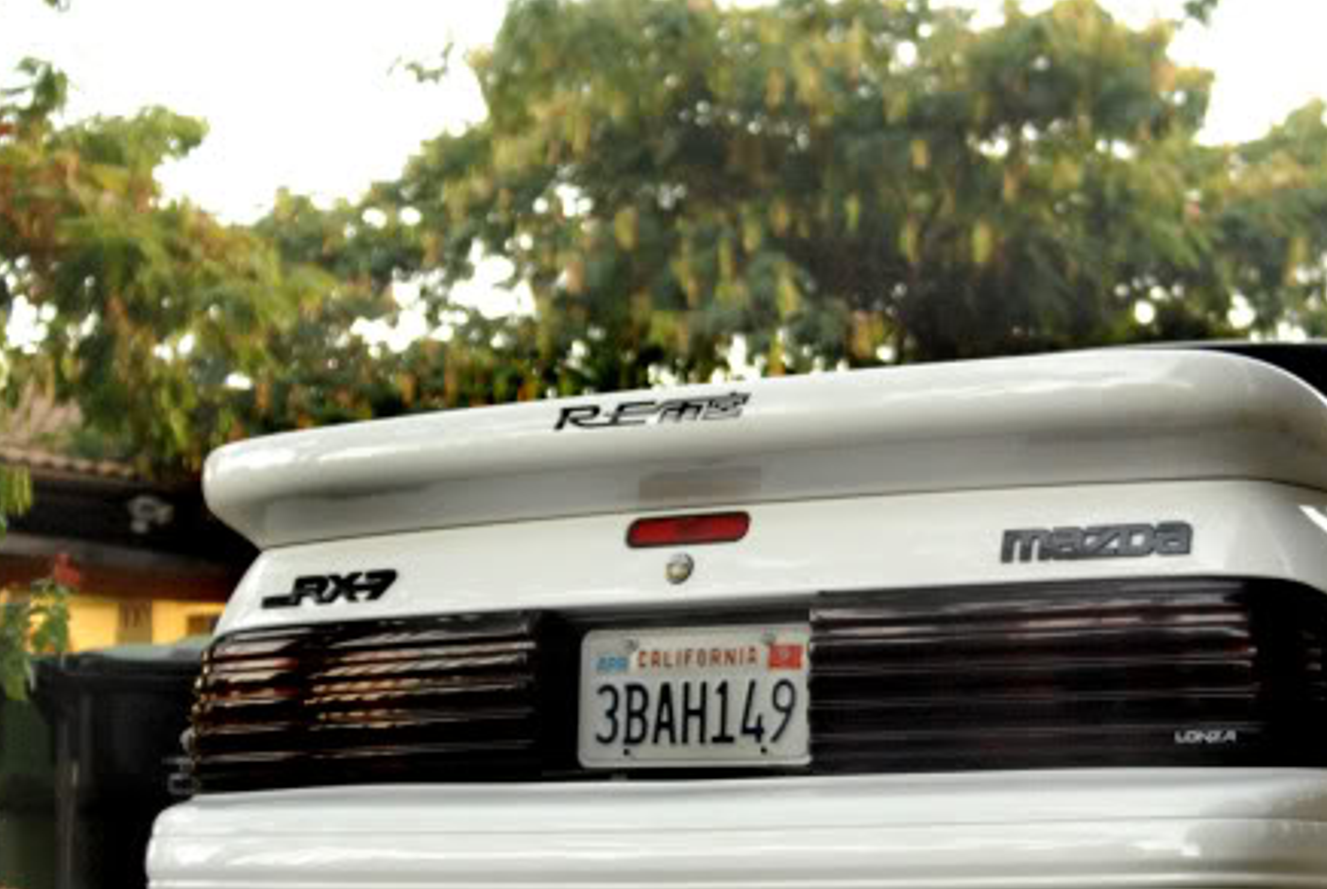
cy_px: 711
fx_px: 2842
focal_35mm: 77
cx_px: 979
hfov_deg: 26.0
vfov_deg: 17.6
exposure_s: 1/125
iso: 1600
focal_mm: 28
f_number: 4.5
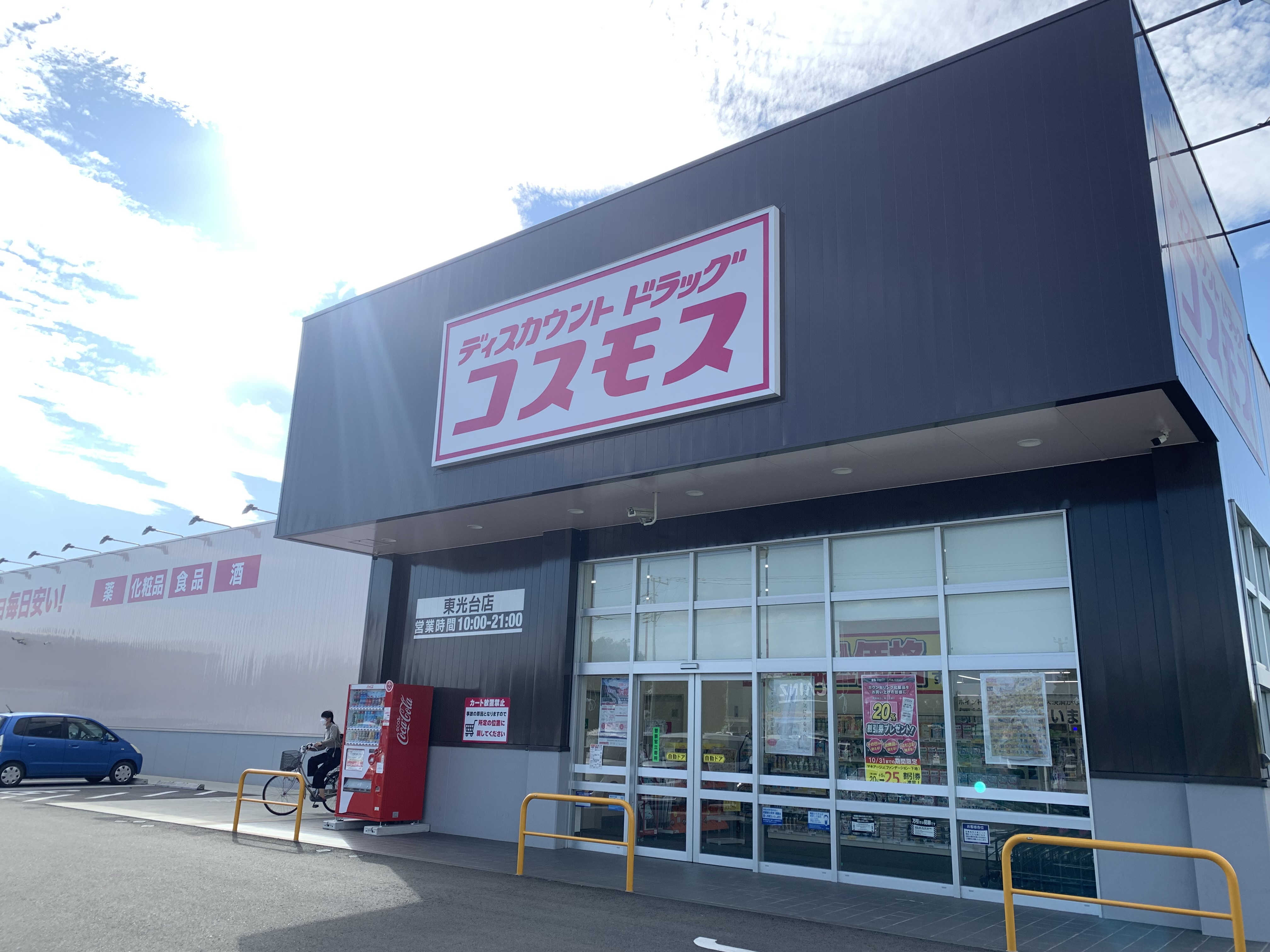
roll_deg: -2.7
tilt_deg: +14.8
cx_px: 635
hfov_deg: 67.3
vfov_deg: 53.1
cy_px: 476
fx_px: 954
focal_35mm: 26
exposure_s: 1/771
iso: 25
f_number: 1.8
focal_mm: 4.25
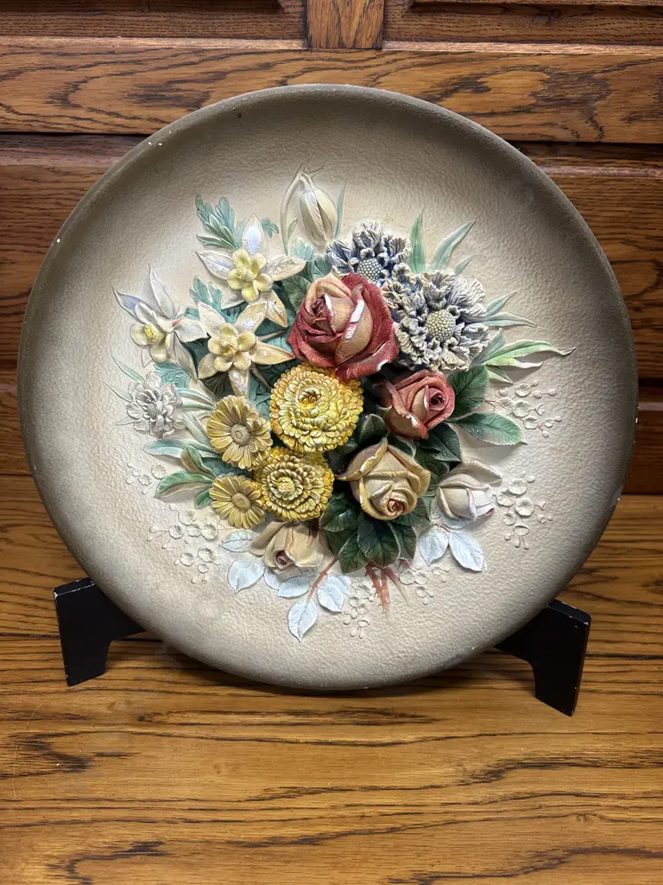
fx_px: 613
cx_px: 332
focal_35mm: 24
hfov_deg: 56.8
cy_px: 442
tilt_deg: -27.5
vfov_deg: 71.6
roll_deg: -1.1
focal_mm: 6.86
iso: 160
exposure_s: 1/50
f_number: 1.78
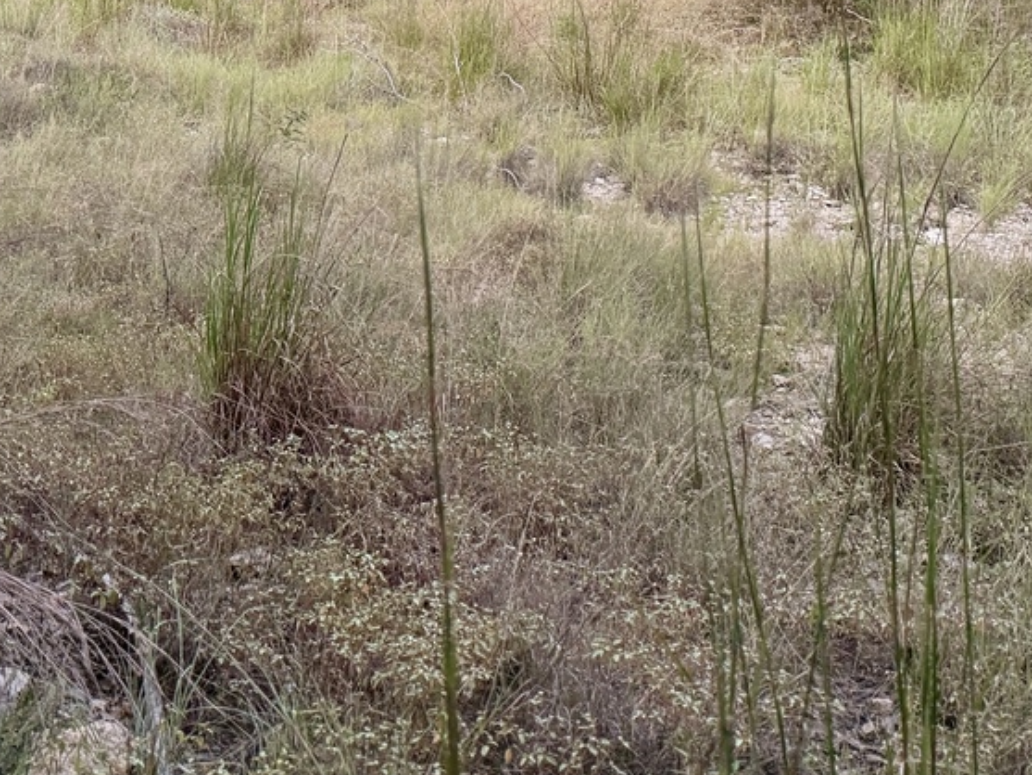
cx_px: 417
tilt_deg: +2.8
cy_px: -93
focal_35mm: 62
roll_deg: -5.2
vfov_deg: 22.3
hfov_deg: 31.1
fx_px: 1849
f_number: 1.78
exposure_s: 1/60
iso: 250
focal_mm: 6.76
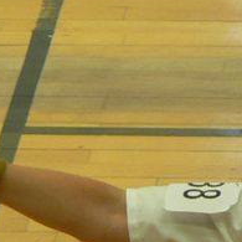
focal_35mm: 1172
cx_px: 432
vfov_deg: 1.5
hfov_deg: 1.5
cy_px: 169
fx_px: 9270
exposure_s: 1/30
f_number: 3.3
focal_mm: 35.9
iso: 100
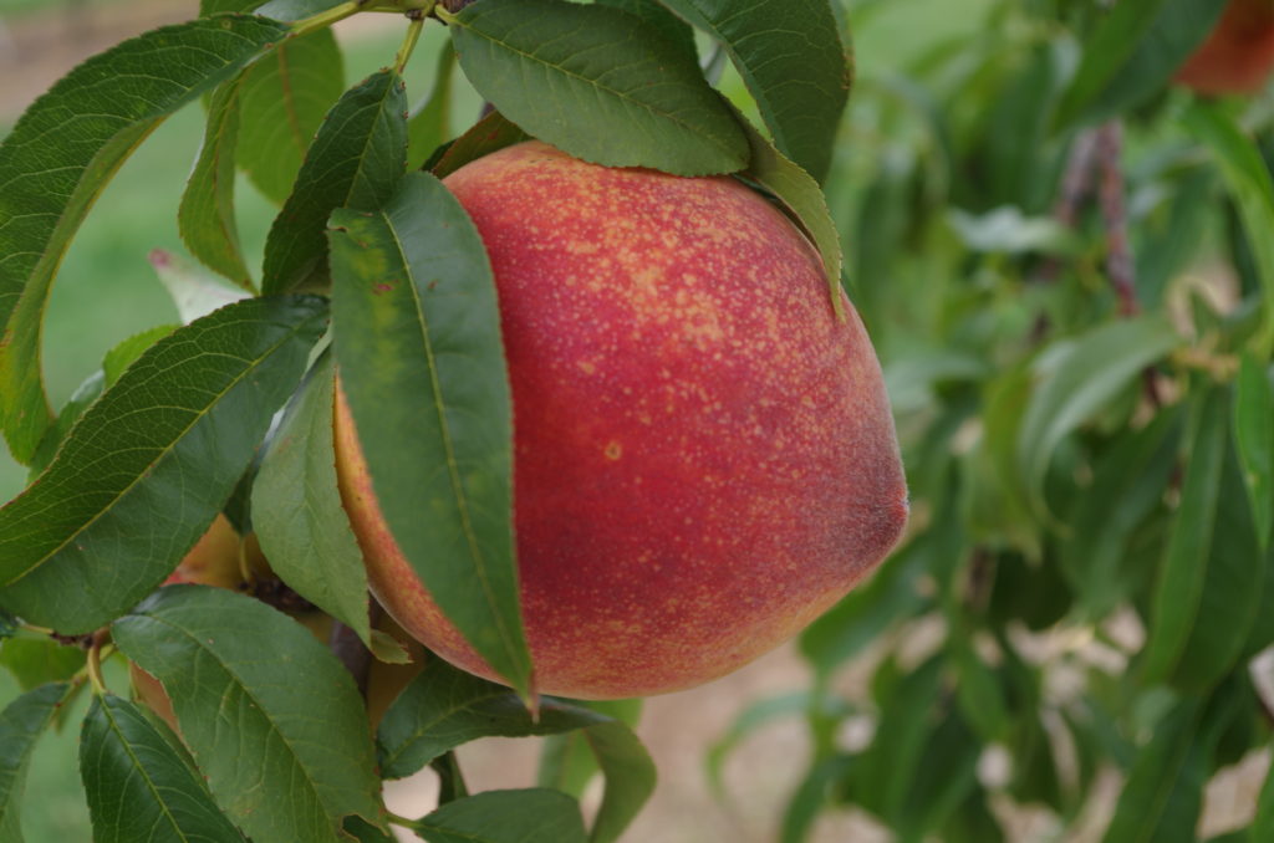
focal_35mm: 39
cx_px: 637
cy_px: 422
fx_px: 1377
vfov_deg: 34.1
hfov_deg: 49.6
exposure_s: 1/100
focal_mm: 26.25
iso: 100
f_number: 5
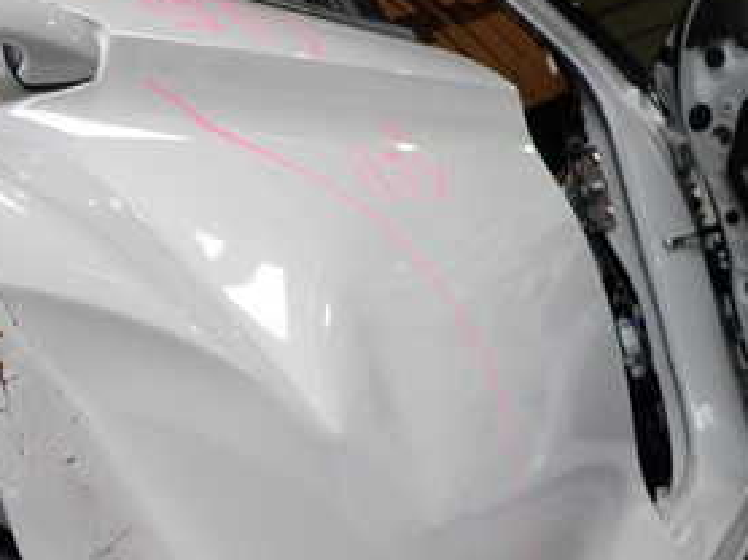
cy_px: 415
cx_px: 100
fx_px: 1166
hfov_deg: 34.0
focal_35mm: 54
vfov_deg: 26.7
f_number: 2
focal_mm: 4.5
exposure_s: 1/125
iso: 125
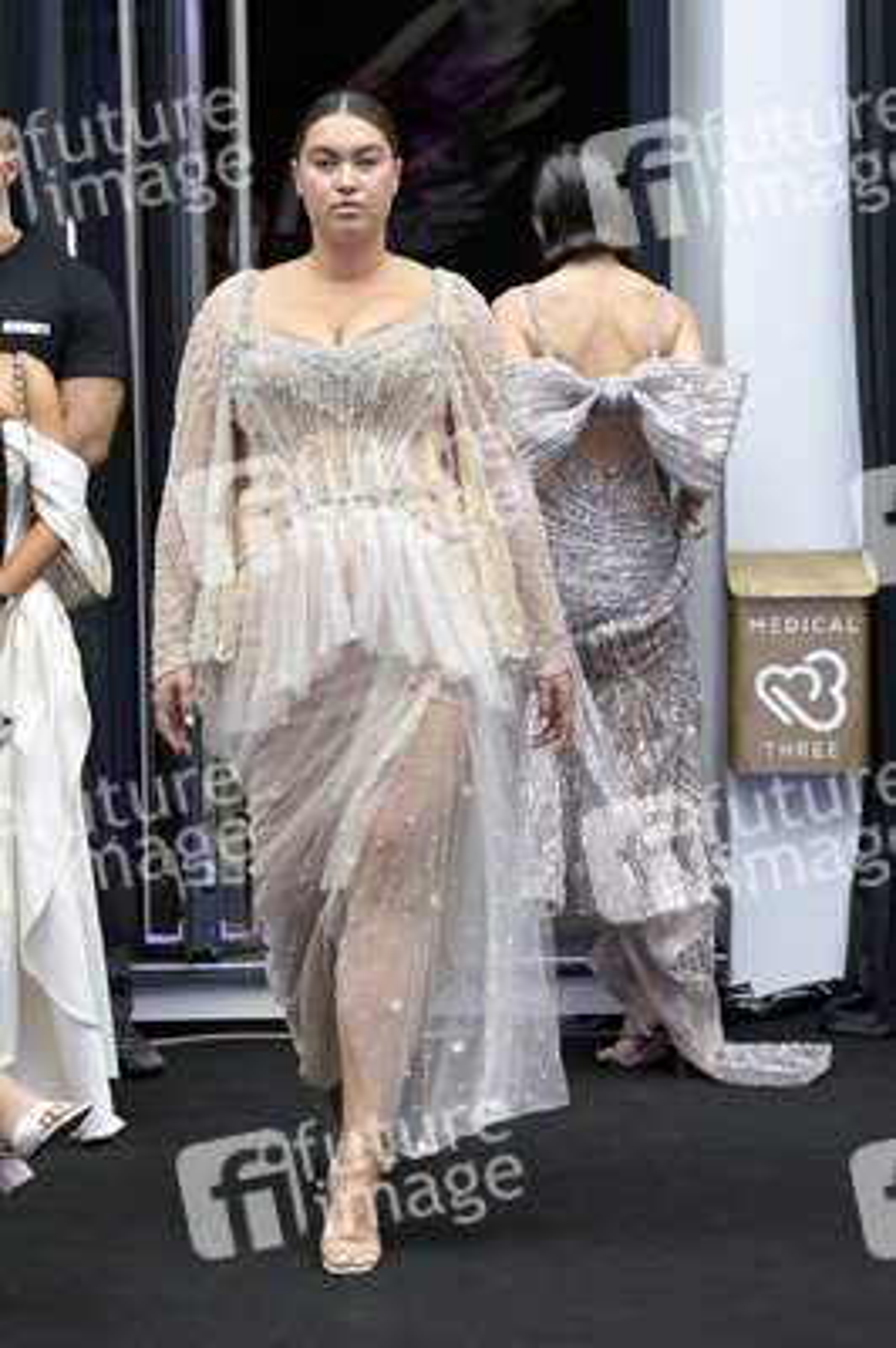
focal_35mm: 95
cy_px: 674
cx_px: 448
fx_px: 3553
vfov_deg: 21.5
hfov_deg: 14.4
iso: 4000
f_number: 6.3
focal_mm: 95
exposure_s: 1/640
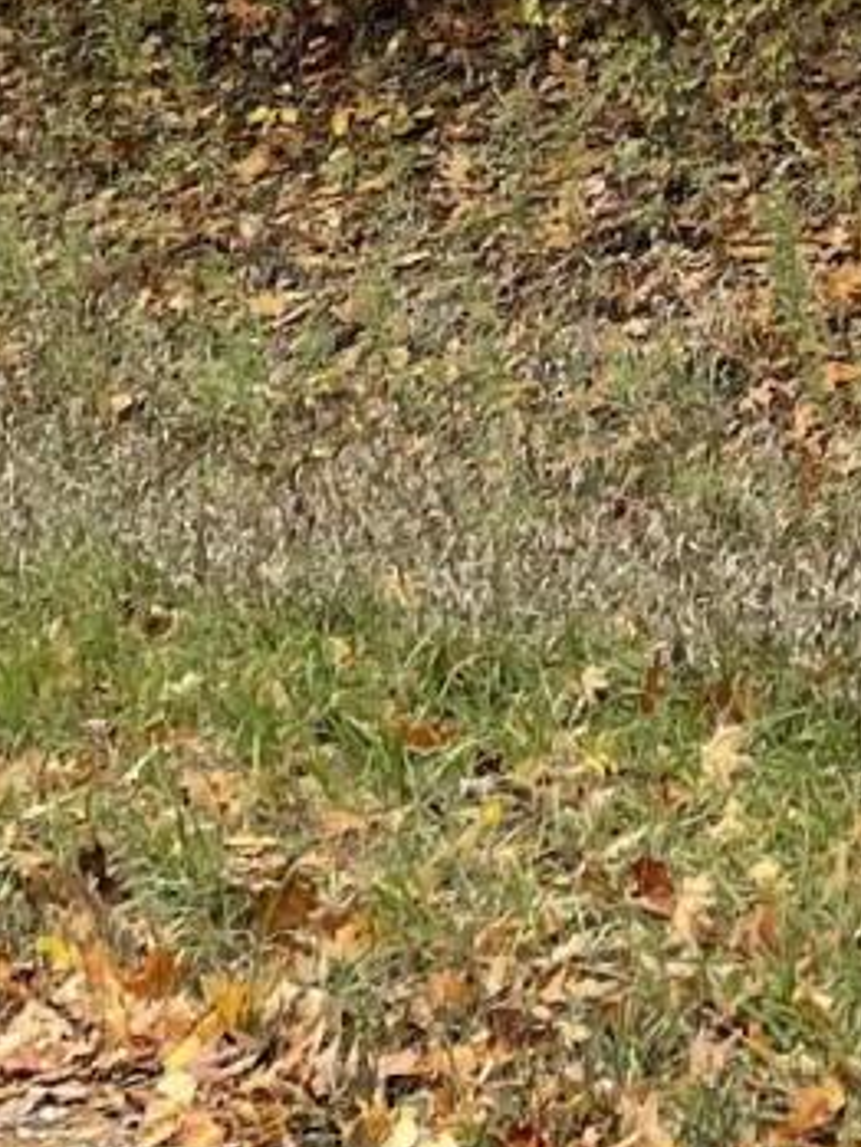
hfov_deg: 9.6
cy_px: -779
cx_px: 1347
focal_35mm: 149
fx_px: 4938
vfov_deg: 12.3
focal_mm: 5.1
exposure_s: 1/445
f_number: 1.6
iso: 32
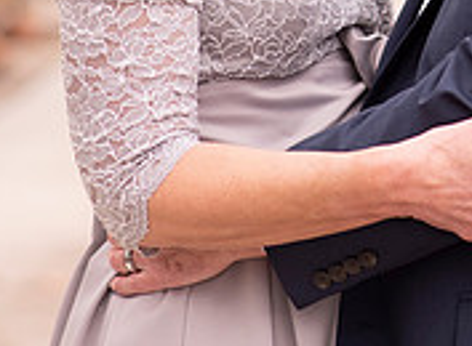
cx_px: 479
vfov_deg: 4.4
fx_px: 4466
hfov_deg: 6.0
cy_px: -208
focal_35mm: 330
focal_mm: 85
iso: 100
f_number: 2.5
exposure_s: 1/125
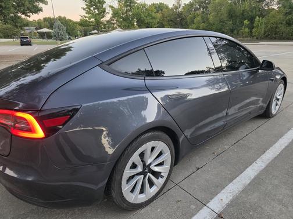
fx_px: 195
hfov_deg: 73.9
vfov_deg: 58.9
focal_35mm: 23
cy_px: 110
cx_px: 146
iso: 250
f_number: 1.7
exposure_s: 1/120
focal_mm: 6.3
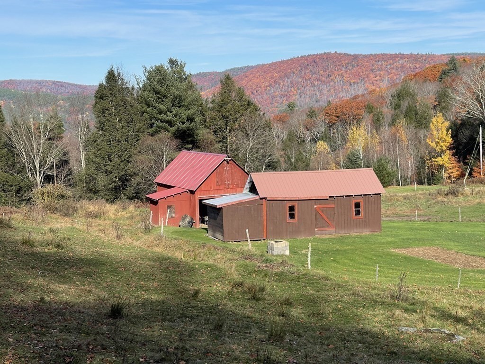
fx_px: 897
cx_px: 242
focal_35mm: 64
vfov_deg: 22.9
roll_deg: +2.2
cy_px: 182
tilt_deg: -4.6
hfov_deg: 30.3
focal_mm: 7.5
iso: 20
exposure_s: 1/1143
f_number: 2.2
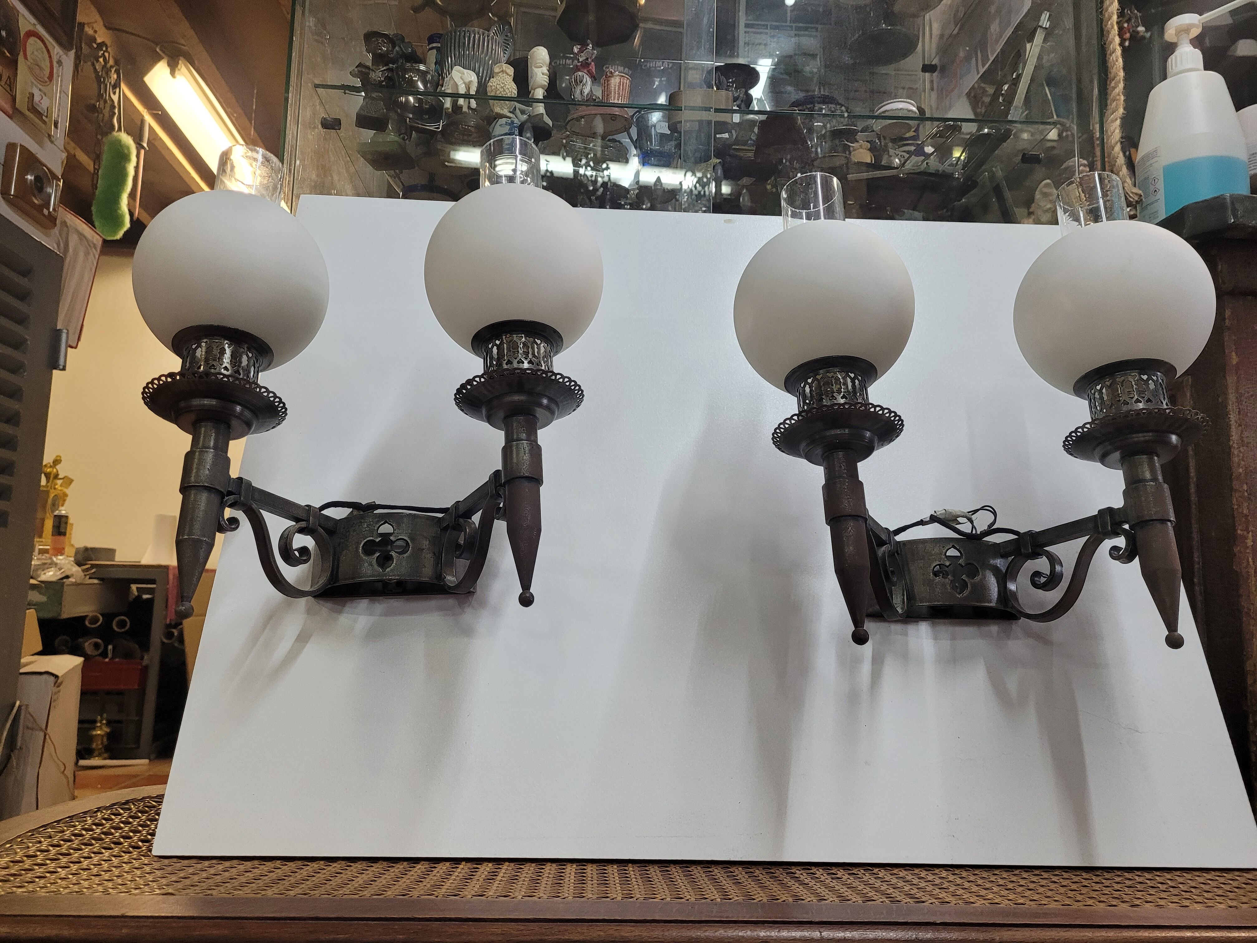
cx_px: 628
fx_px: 944
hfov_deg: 67.3
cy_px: 472
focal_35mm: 26
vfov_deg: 53.1
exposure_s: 1/100
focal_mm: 5.4
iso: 320
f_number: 1.8
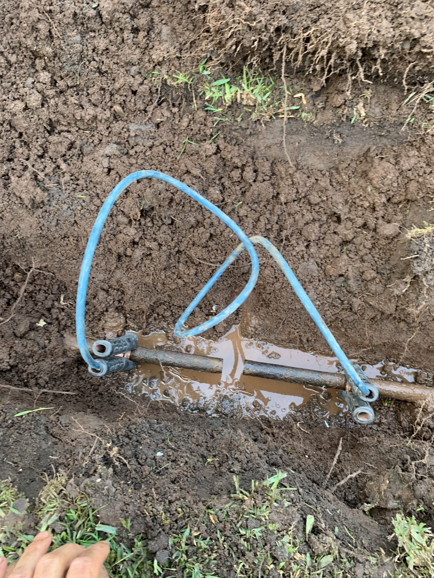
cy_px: 289
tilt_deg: -66.0
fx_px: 435
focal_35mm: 26
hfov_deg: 53.1
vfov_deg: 67.3
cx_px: 217
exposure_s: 1/82
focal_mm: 4.25
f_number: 1.8
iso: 100
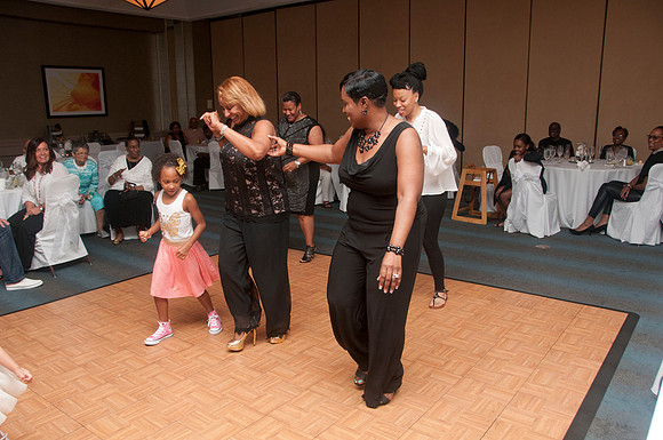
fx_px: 497
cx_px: 332
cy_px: 220
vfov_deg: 47.8
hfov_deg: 67.5
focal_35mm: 27
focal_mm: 18
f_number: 5.6
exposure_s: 1/125
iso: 400
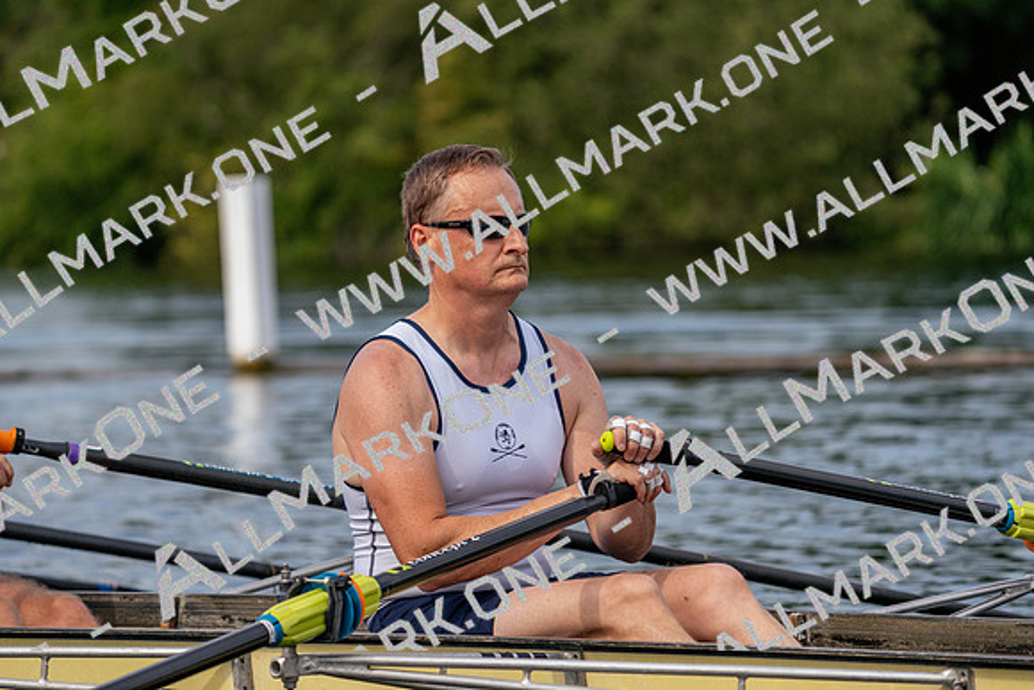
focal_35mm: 225
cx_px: 517
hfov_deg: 9.1
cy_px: 345
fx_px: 6464
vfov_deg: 6.1
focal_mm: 225
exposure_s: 1/1600
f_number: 5.6
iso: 320
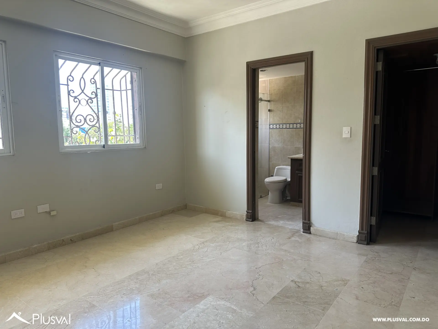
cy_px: 164
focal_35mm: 24
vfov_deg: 56.8
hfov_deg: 71.6
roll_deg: +0.9
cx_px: 219
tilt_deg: -5.9
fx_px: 304
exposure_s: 1/121
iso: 125
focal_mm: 6.86
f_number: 1.78
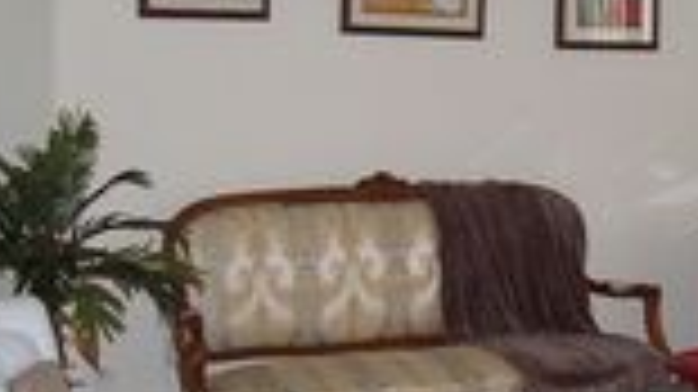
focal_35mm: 96
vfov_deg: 12.6
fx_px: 1776
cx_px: 684
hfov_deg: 21.5
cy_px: 176
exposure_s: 1/60
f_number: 2.8
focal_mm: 5.6
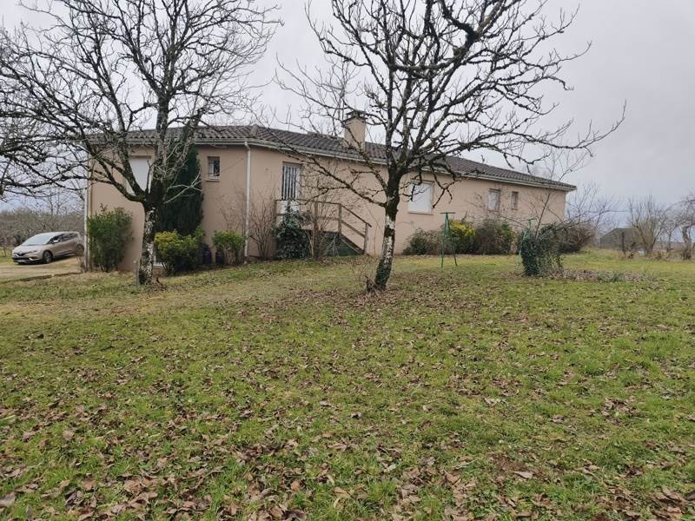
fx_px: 462
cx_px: 348
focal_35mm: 23
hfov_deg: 73.9
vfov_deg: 58.9
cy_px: 260
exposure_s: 1/2283
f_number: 1.62
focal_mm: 6.45
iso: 160
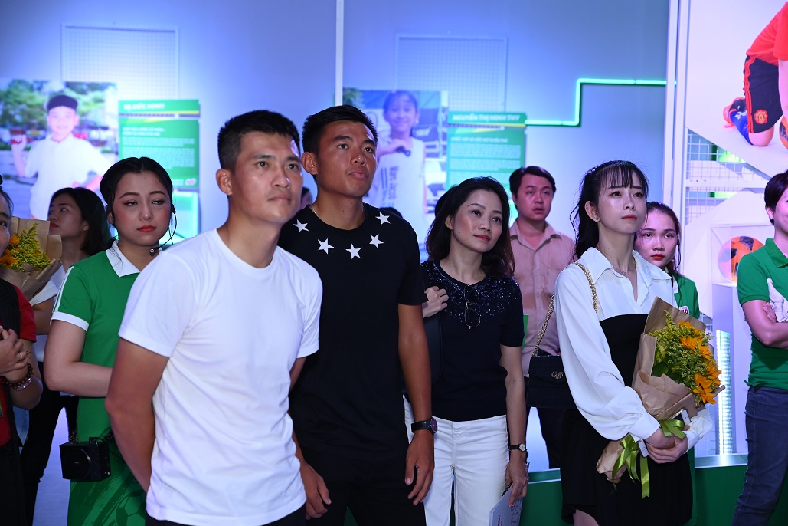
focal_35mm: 57
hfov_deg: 35.1
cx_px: 398
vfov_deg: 23.8
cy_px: 266
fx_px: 1248
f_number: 3.5
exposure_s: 1/200
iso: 1600
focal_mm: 56
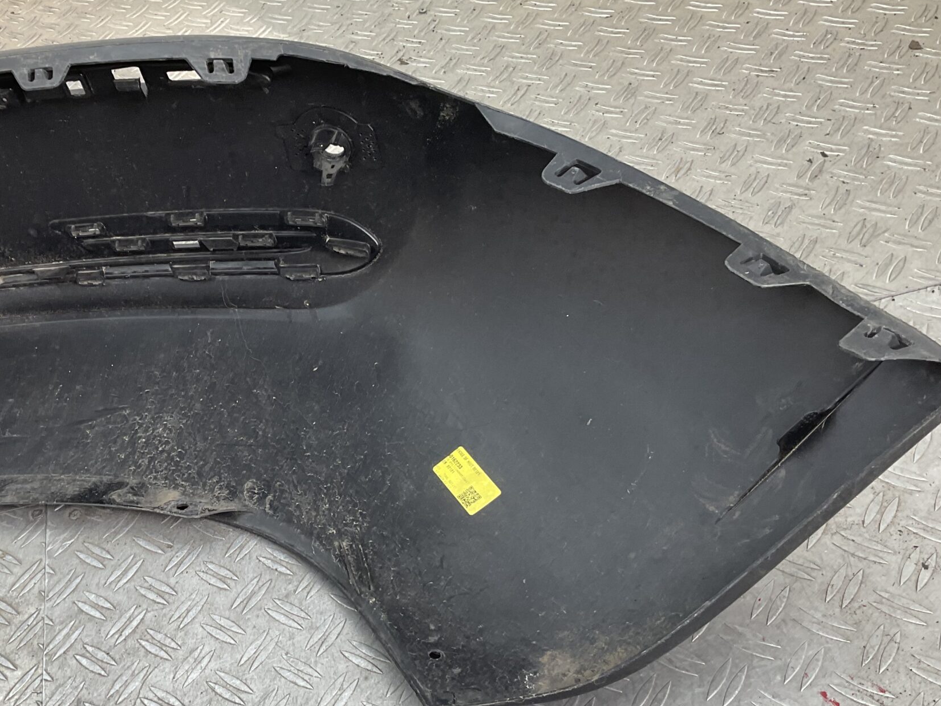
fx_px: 1223
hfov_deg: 41.1
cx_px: 255
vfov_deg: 32.1
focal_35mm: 45
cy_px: 415
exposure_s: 1/120
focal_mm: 3
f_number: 1.8
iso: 32
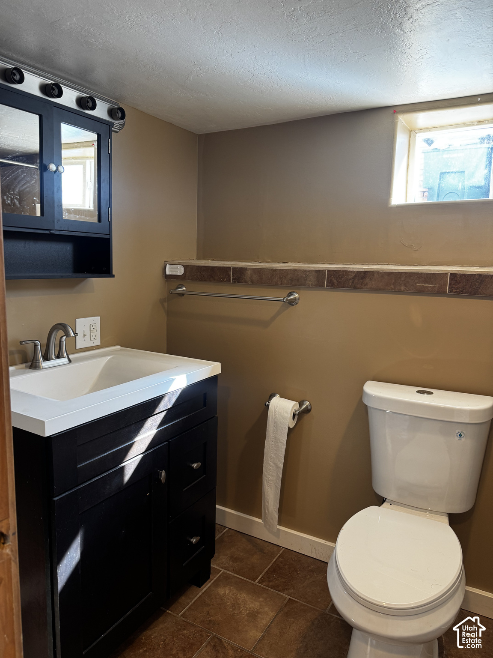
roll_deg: -1.7
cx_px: 246
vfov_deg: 71.6
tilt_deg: -8.6
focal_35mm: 24
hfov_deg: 56.8
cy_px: 329
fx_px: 456
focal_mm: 6.76
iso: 125
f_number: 1.78
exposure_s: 1/60
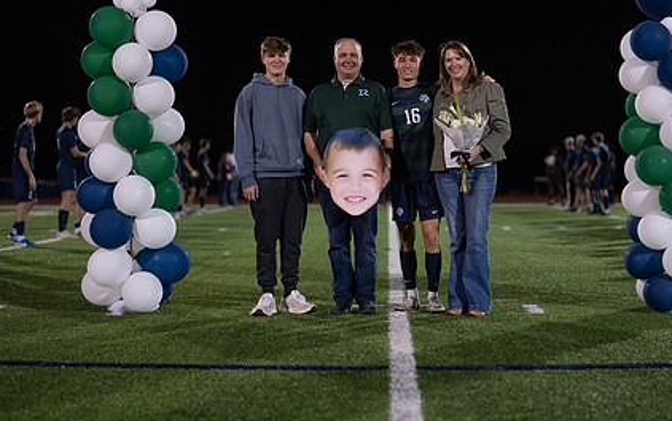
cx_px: 382
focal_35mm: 75
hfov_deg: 27.5
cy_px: 175
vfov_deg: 17.4
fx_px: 1374
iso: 250
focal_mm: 50
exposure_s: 1/500
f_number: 1.2
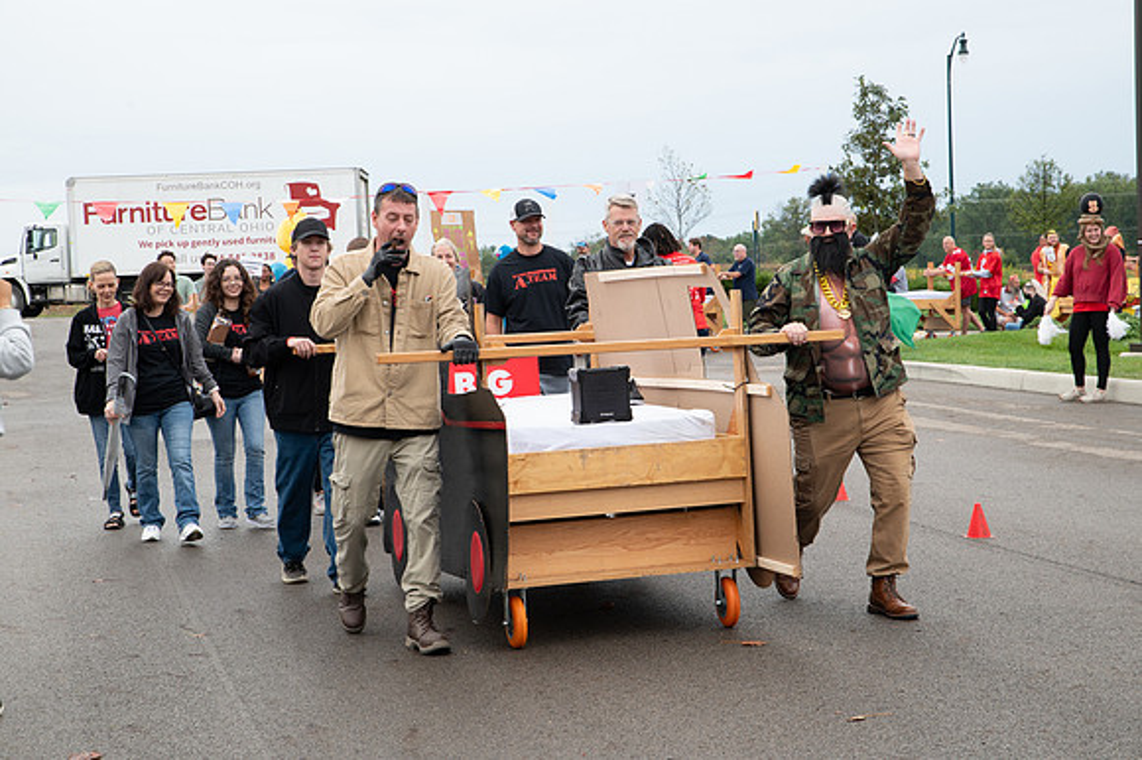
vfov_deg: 18.4
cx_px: 605
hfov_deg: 27.3
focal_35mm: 74
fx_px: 2352
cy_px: 380
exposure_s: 1/200
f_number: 10
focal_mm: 70
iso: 640
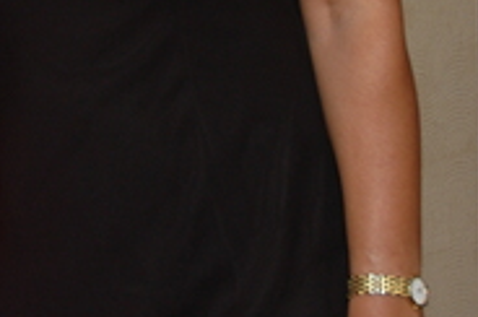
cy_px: -169
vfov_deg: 10.1
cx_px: -203
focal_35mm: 131
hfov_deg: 14.8
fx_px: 1733
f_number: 4
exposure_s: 1/60
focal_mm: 25
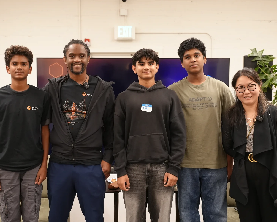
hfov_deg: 37.3
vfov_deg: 30.3
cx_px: 136
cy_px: 112
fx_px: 410
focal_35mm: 50
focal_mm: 44
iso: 4000
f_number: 4
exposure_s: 1/160
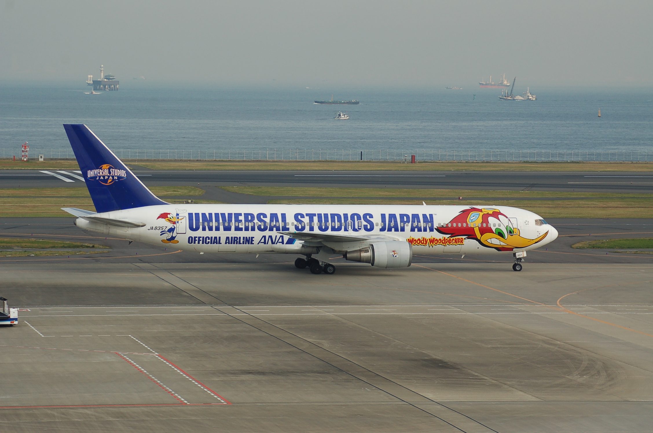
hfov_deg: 13.1
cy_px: 216
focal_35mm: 158
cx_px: 326
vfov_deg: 8.7
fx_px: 2852
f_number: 5.6
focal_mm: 105
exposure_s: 1/500
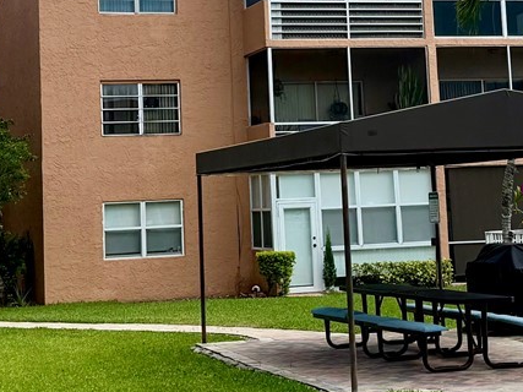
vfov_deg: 16.1
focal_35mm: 90
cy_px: 18
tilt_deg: +6.9
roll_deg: +2.8
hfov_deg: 21.8
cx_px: 240
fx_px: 1359
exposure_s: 1/5319
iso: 100
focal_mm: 6.76
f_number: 1.78
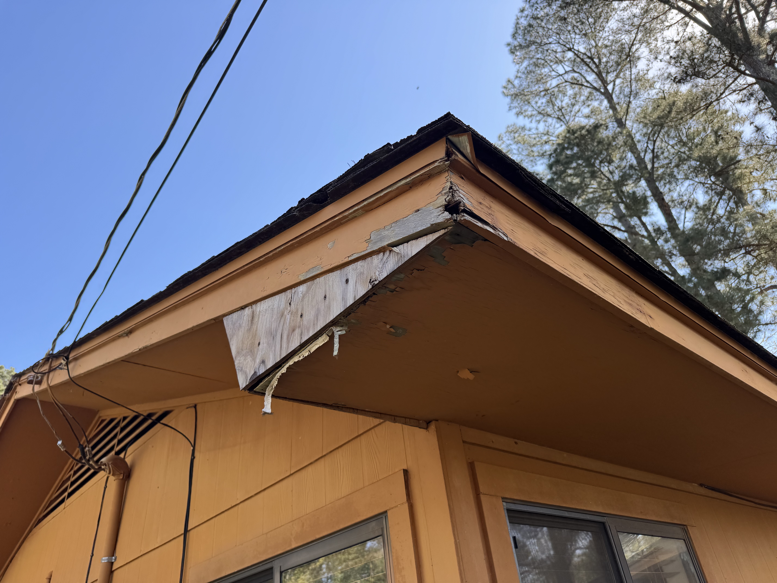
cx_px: 388
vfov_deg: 56.8
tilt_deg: +36.4
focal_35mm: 24
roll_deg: +10.0
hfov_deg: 71.6
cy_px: 292
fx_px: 539
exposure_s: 1/1042
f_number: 1.78
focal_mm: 6.76
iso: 80
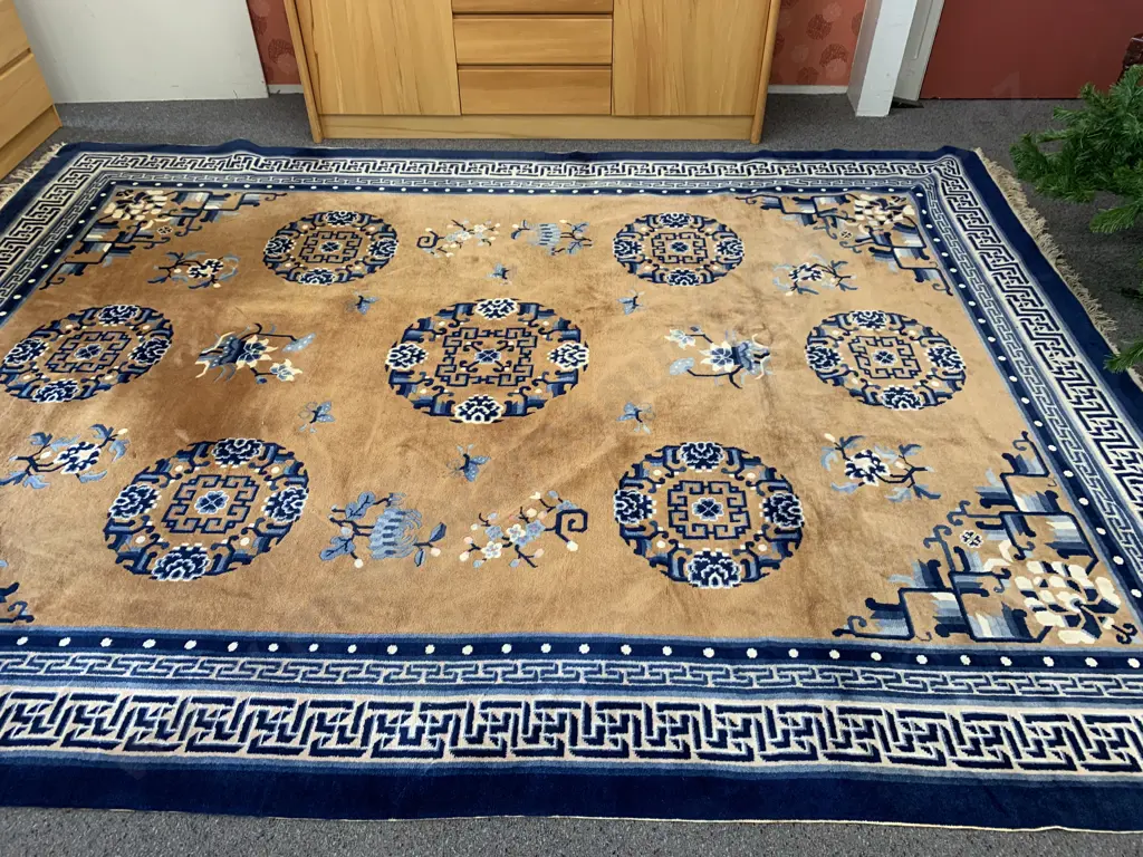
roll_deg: -0.5
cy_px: 428
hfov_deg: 67.3
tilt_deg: -42.2
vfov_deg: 53.1
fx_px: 859
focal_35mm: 26
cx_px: 572
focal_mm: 4.25
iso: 64
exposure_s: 1/50
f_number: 1.8
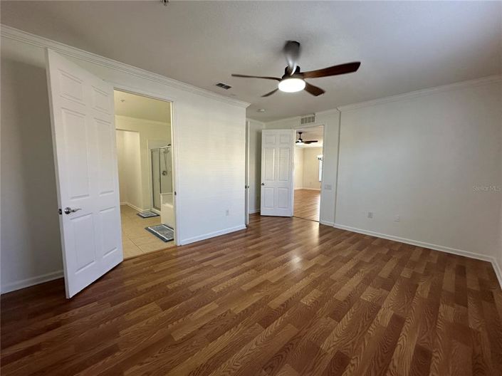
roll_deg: -0.5
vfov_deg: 85.6
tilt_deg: -5.3
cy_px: 188
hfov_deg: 102.1
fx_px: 203
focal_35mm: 14
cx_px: 251
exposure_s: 1/99
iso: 125
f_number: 2.2
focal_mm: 2.22
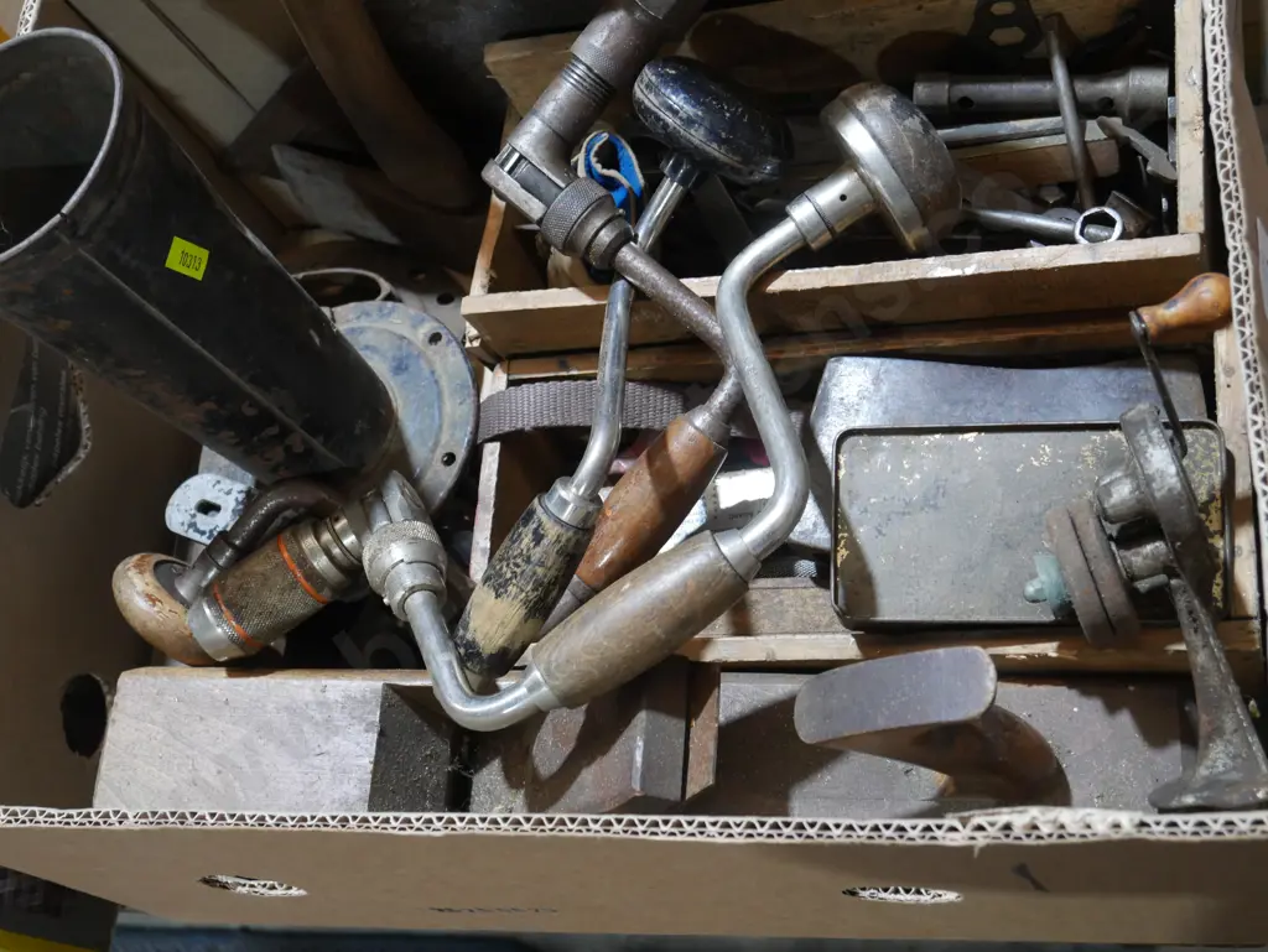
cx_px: 634
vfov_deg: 30.3
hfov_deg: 39.6
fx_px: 1759
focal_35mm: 48
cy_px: 476
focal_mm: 24
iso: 1000
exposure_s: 1/60
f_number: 5.2
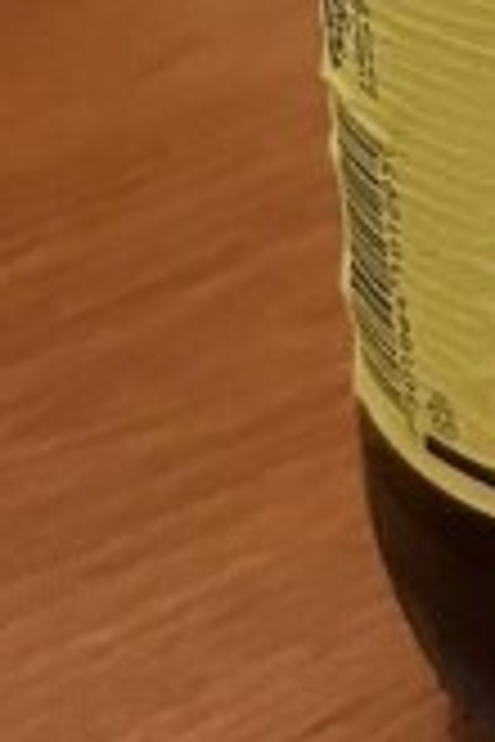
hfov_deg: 7.5
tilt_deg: -16.2
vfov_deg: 11.4
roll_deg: +0.2
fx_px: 3465
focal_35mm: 168
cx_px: 1274
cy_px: -576
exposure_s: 1/30
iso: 800
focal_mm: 5.1
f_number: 1.6
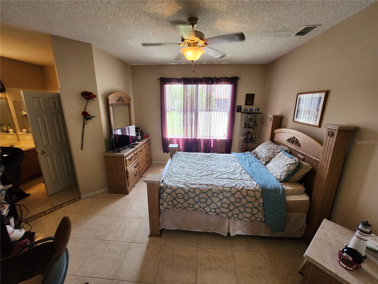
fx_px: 142
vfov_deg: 89.9
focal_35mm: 13
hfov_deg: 106.2
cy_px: 142
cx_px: 189
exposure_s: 1/60
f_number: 2.2
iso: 160
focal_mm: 1.74
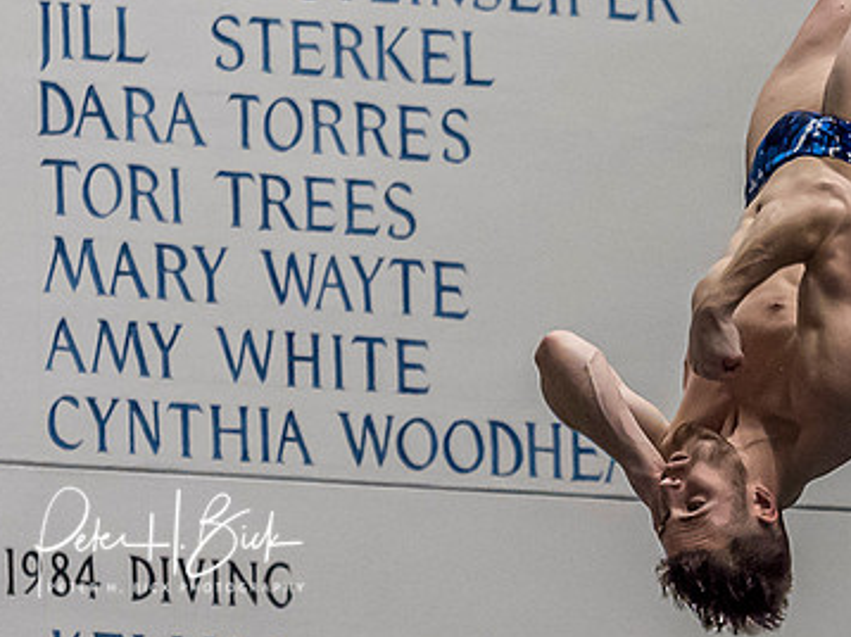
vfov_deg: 3.0
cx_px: 656
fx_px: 12063
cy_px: 414
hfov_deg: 4.0
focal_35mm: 491
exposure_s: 1/1000
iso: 2000
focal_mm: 73
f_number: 2.8
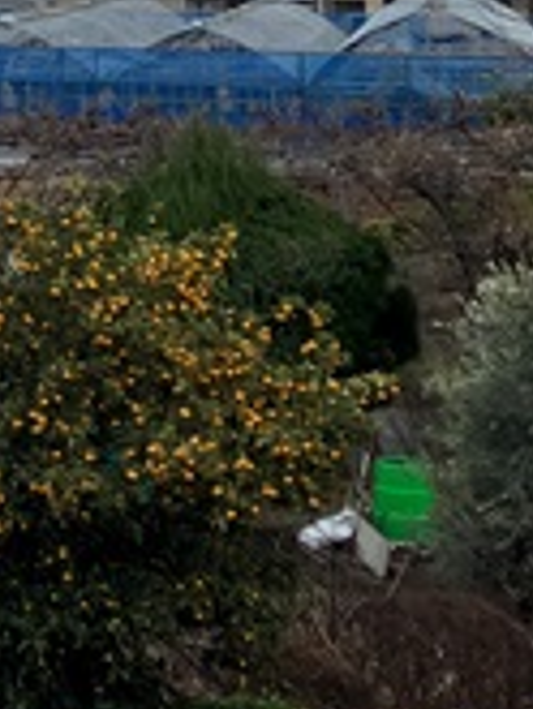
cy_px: -503
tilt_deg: +7.1
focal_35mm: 129
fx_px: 2645
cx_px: -507
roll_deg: -0.4
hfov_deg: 10.6
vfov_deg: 13.9
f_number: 1.8
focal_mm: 3.99
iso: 32
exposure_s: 1/736
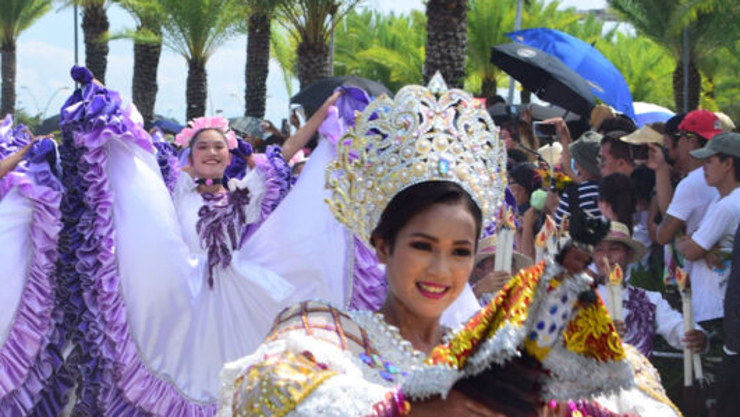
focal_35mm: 106
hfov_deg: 20.1
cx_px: 275
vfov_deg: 11.2
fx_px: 2081
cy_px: 544
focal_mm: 35
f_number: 9.5
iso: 160
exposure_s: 1/180
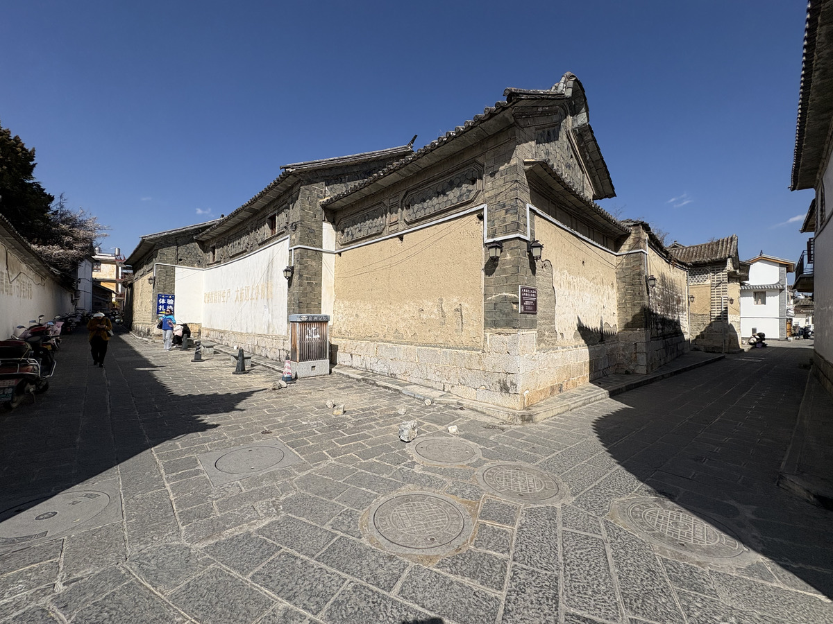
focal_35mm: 14
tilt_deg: +0.8
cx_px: 416
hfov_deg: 102.1
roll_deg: -0.1
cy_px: 312
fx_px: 337
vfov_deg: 85.7
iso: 50
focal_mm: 2.22
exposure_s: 1/4630
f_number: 2.2
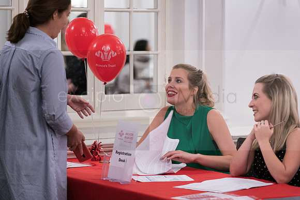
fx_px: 1091
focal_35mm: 131
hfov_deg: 15.7
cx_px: 138
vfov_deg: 10.5
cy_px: 106
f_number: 2.8
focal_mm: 119
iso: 3200
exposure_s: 1/125
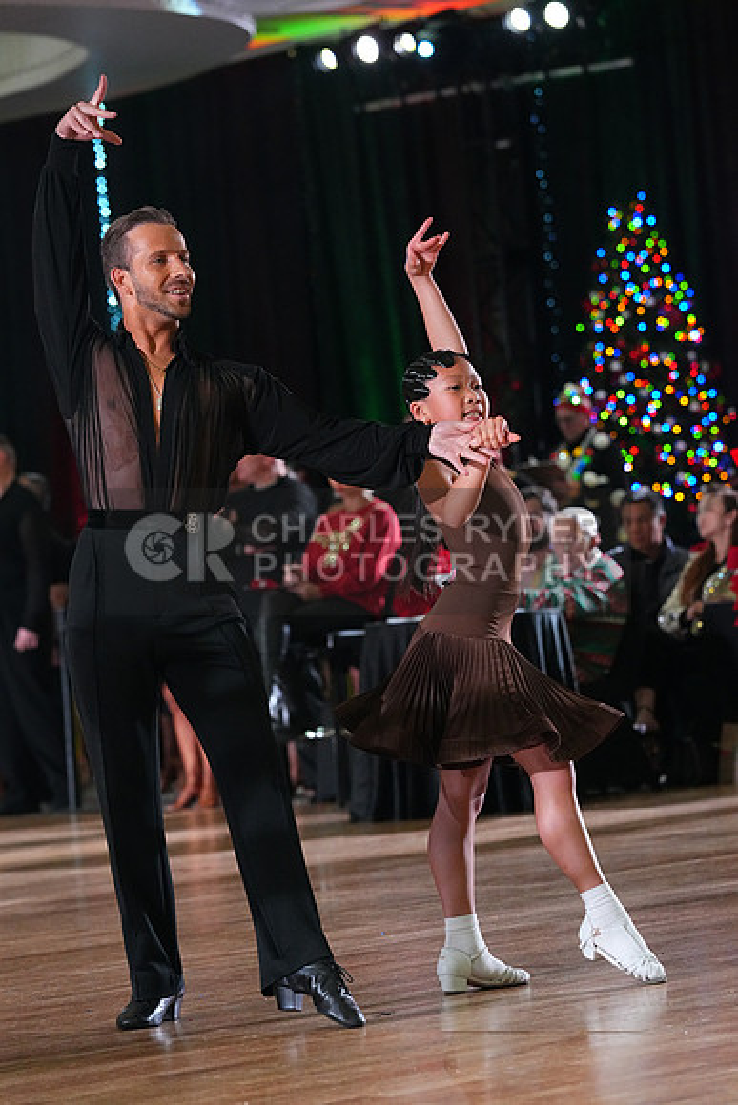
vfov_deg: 13.8
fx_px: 4579
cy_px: 552
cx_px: 369
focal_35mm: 149
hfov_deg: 9.2
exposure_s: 1/400
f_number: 5
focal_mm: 149
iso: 8000
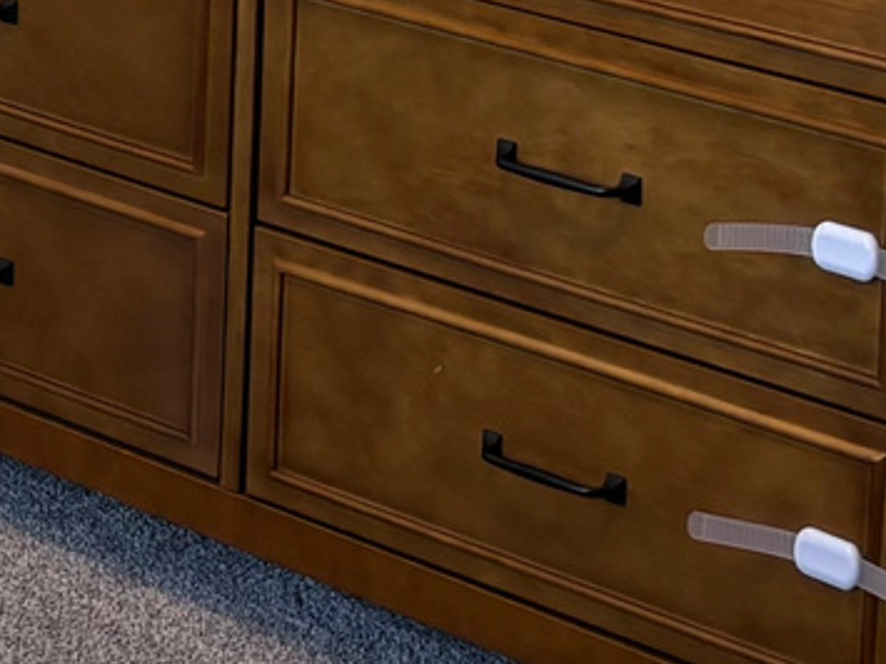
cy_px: -602
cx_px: -761
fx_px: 3838
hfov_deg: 12.0
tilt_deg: -7.9
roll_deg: +0.6
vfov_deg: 9.3
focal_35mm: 150
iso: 100
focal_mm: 5.96
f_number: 1.6
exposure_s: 1/121
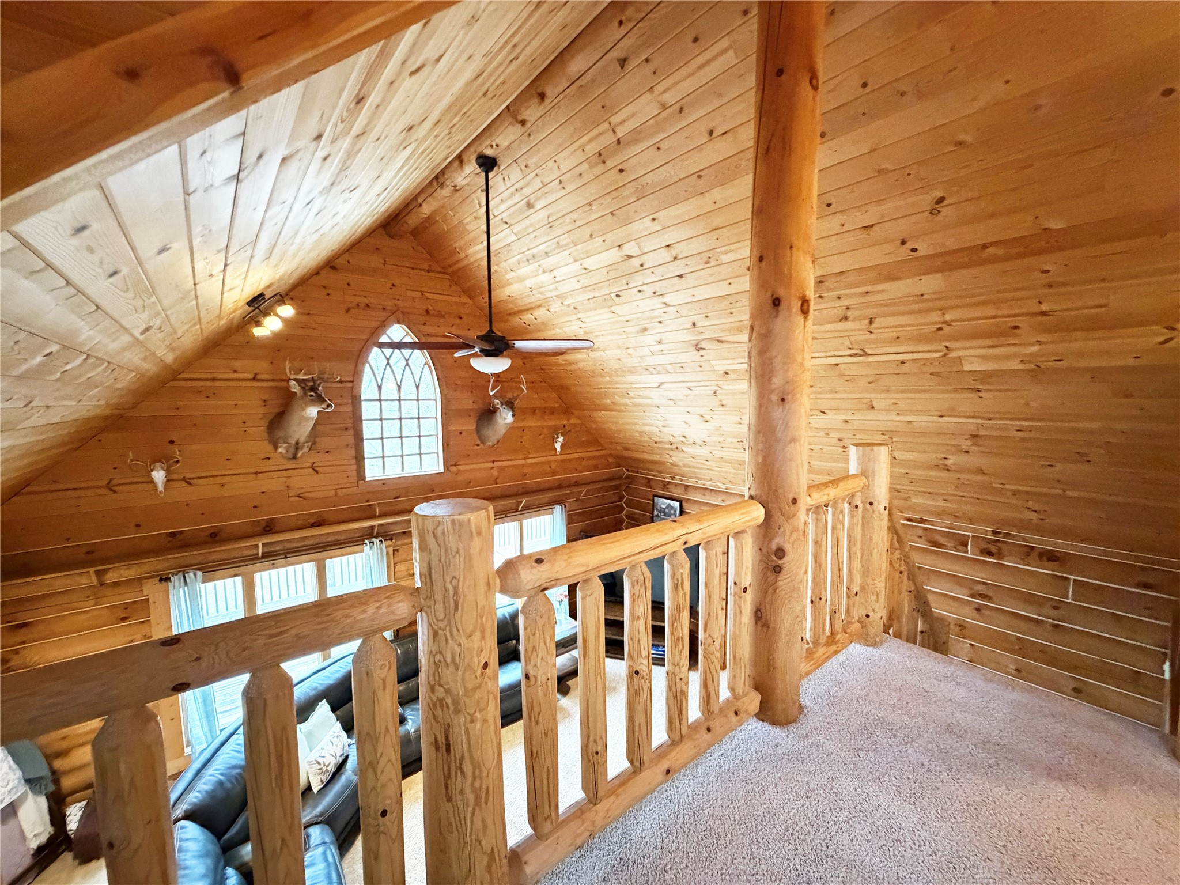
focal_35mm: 14
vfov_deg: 85.7
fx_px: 477
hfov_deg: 102.1
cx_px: 590
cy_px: 442
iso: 1250
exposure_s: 1/60
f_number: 2.2
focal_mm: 2.22
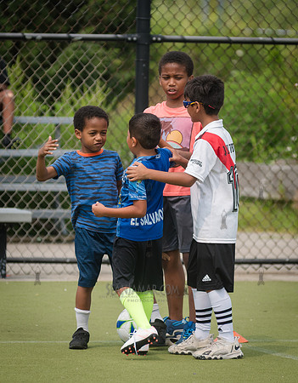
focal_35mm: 368
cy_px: 186
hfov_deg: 4.1
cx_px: 189
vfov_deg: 5.3
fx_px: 4123
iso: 250
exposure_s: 1/2000
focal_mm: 200
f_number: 4
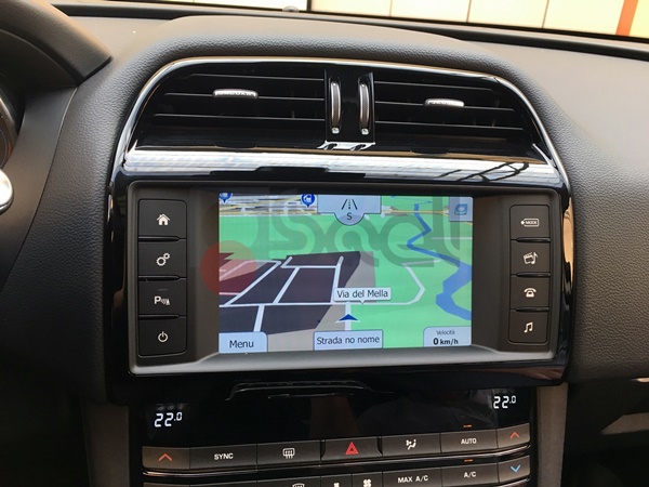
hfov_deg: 61.7
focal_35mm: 29
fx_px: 544
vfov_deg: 48.2
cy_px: 244
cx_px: 324
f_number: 2.2
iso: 25
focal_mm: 4.15
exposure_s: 1/33
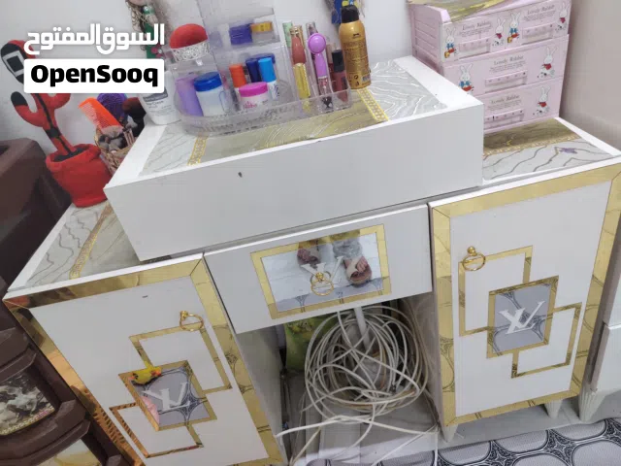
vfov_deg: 56.8
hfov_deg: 71.6
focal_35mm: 24
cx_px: 310
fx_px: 431
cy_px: 233
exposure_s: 1/33.3
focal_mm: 5.25
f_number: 1.75
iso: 356
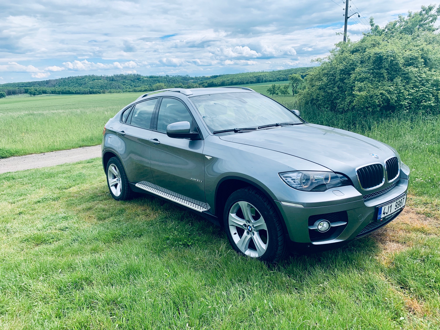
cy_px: 165
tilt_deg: -15.5
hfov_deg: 67.3
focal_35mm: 26
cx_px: 220
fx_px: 330
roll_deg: +2.1
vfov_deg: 53.1
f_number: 1.8
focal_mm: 4.25
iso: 25
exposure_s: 1/2481
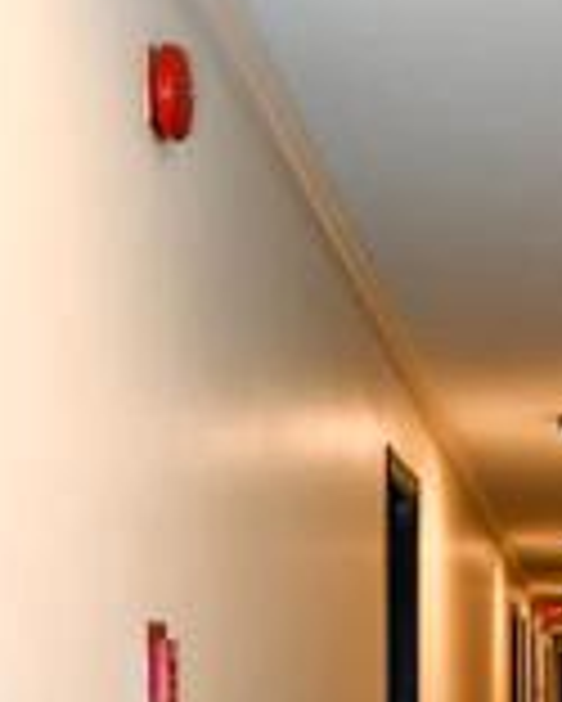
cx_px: 665
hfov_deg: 17.7
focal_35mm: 83
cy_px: 675
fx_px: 1724
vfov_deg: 22.3
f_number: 4
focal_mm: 12
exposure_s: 1/60
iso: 250
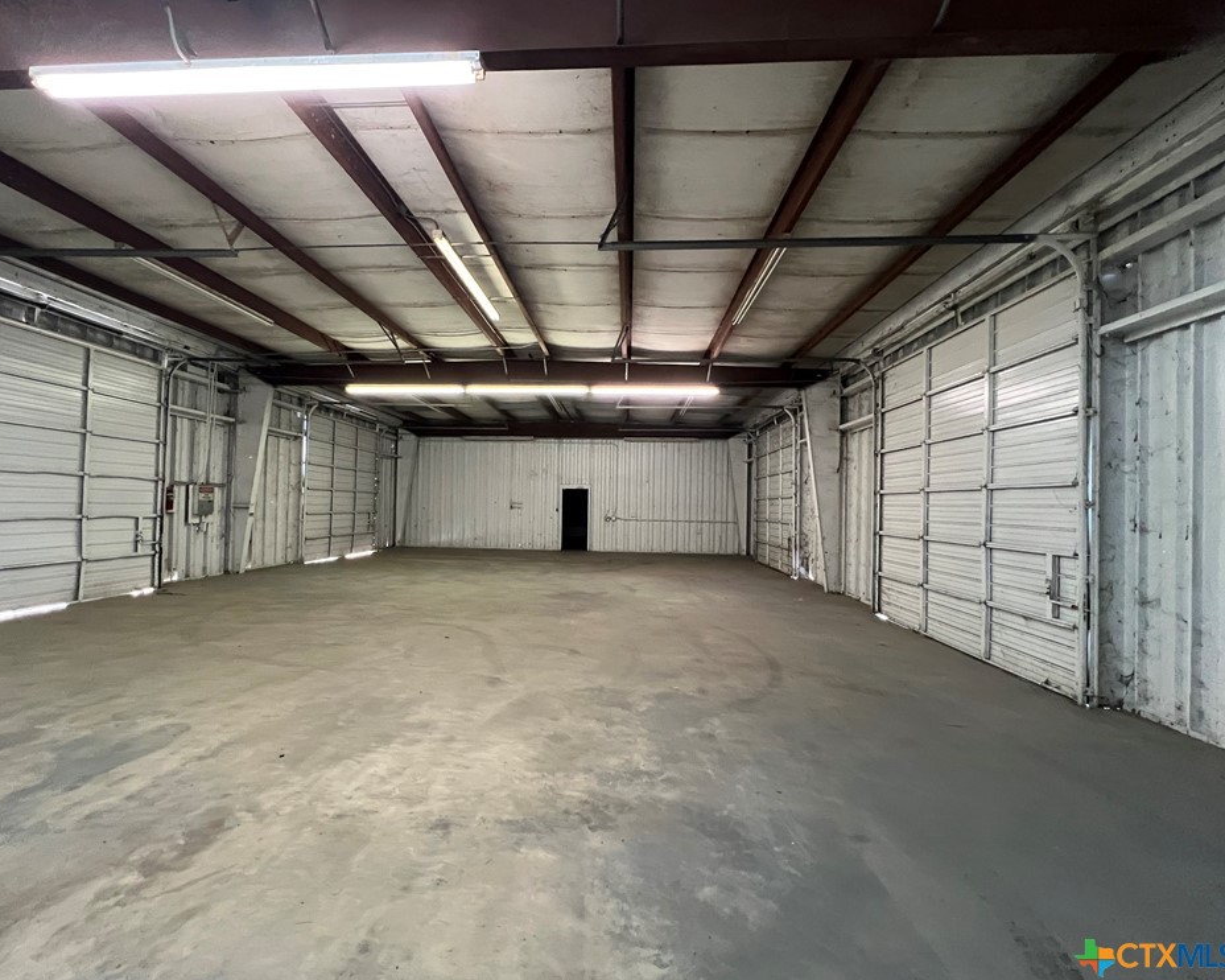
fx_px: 507
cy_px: 497
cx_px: 591
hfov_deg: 100.7
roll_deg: -2.0
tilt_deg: +0.5
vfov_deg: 88.0
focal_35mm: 14
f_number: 1.8
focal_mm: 1.57
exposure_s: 1/60
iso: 500
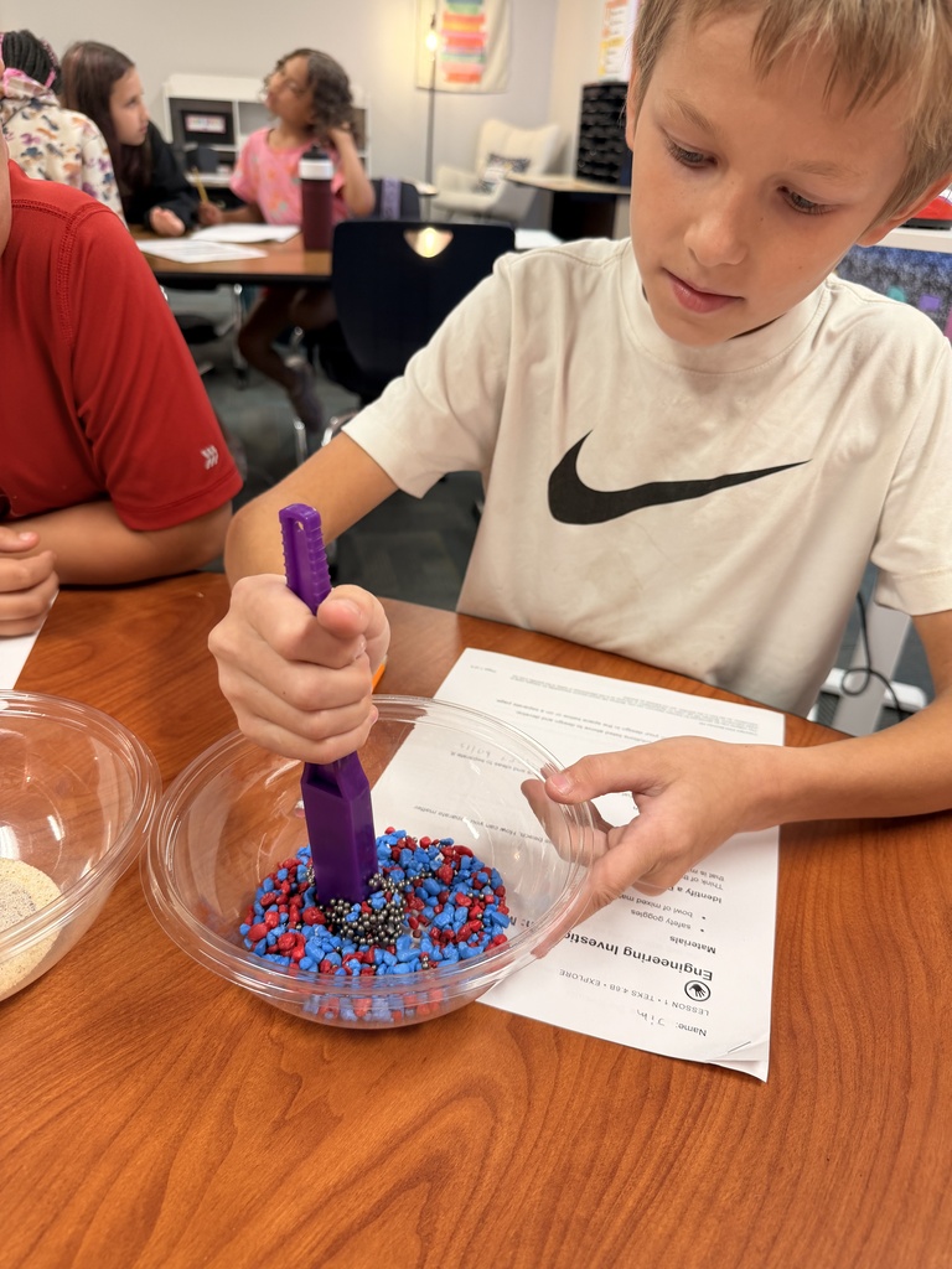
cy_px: 634
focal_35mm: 24
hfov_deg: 56.8
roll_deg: -4.3
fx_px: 880
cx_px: 476
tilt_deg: -30.4
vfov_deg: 71.6
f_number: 1.78
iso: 125
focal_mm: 6.76
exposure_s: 1/60
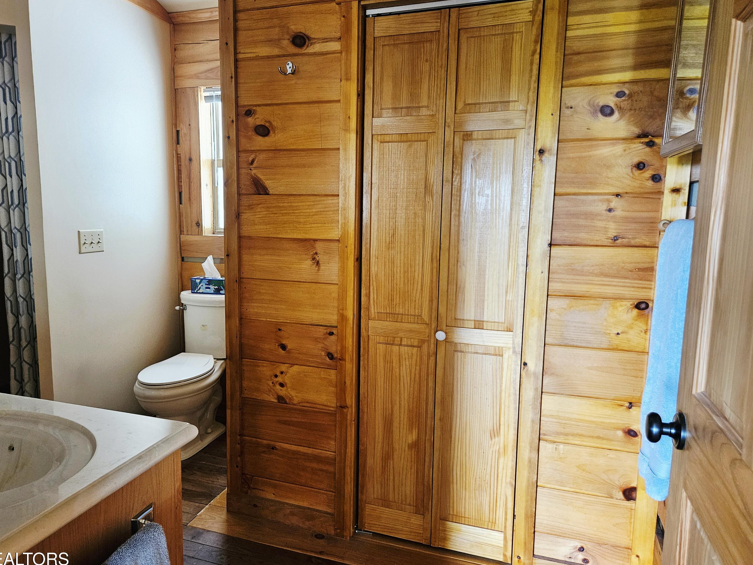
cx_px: 348
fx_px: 544
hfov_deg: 69.3
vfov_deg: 54.9
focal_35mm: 25
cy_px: 280
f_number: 1.8
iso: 640
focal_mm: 5.4
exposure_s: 1/60.2
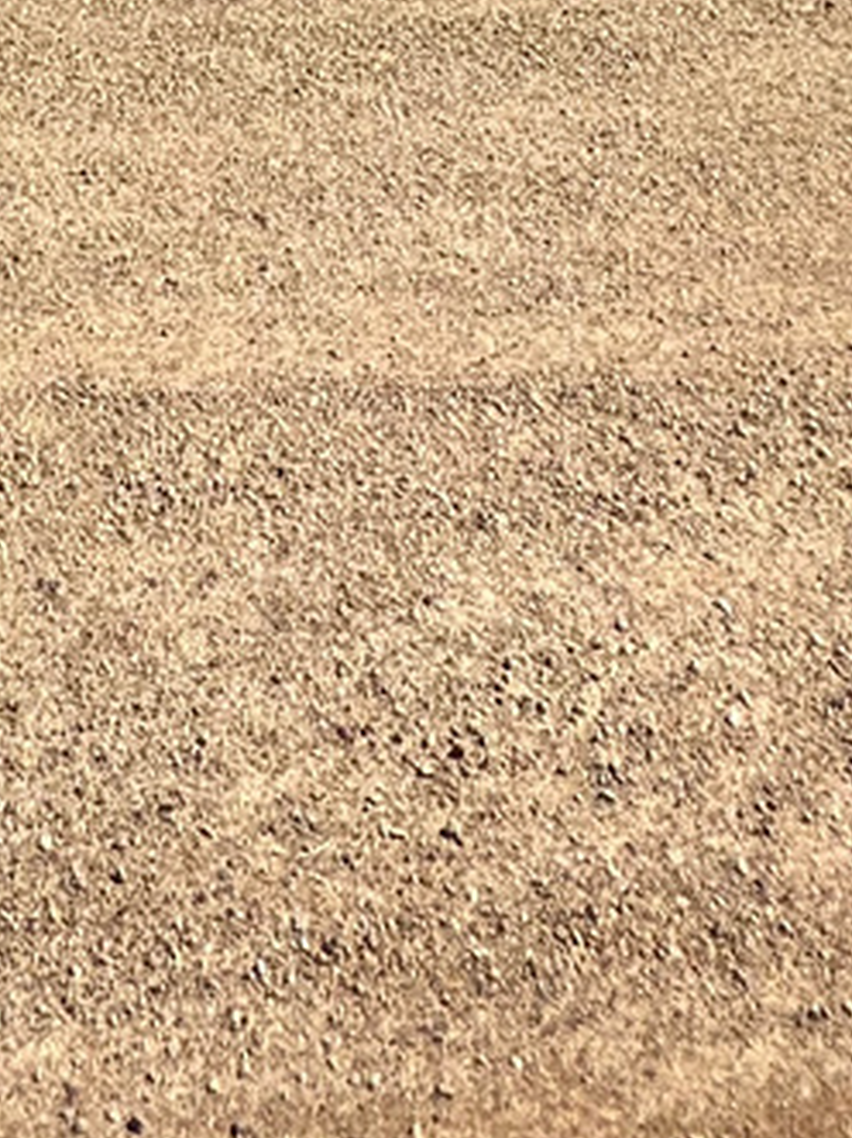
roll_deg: -0.9
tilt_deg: +18.3
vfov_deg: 16.9
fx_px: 2134
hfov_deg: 21.5
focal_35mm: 65
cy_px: -1375
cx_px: -55
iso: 50
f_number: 2.2
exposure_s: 1/1855
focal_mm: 2.22
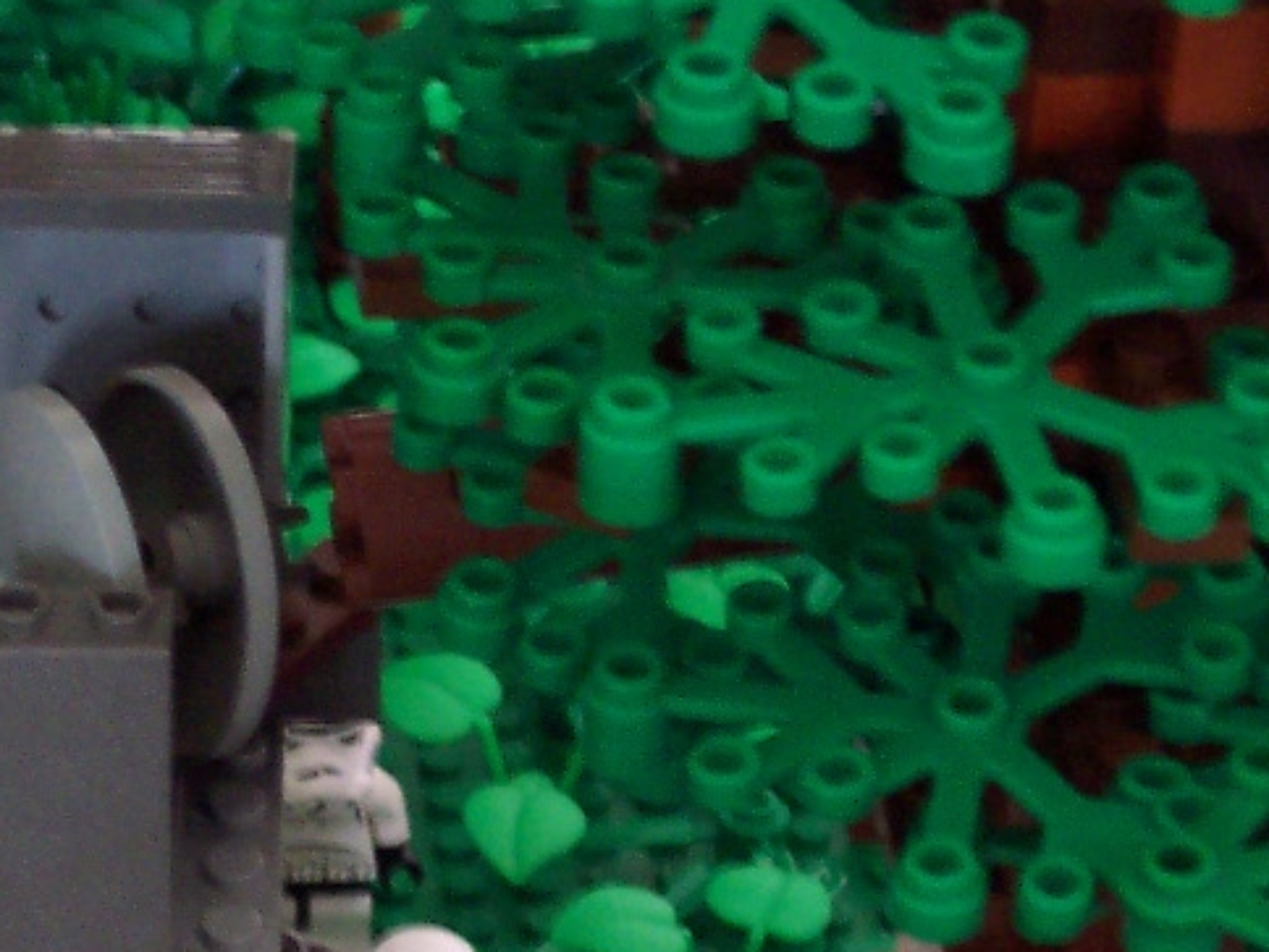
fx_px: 6452
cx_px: 123
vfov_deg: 8.4
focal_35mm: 176
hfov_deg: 11.2
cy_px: 855
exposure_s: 1/8
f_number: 4
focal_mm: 10.8
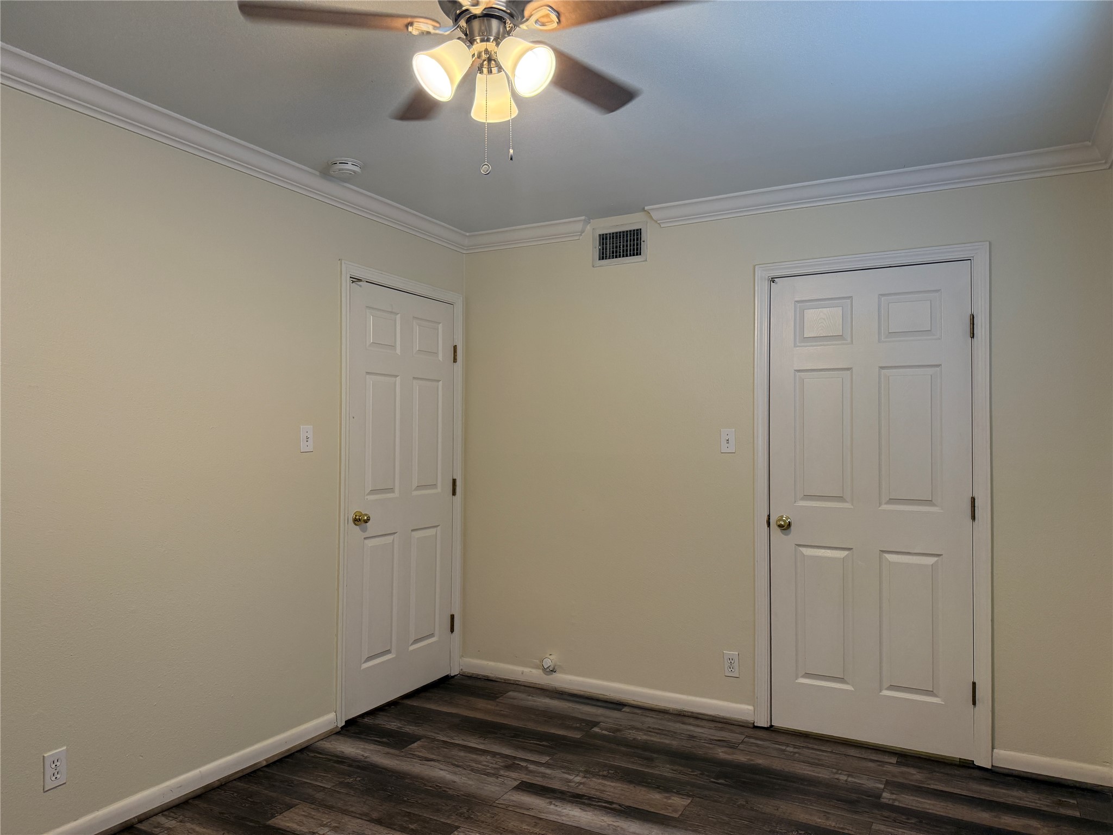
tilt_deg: +2.5
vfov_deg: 56.8
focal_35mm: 24
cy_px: 418
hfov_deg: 71.6
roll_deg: -0.7
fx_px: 772
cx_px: 556
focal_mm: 6.76
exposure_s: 1/120
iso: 250
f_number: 1.78
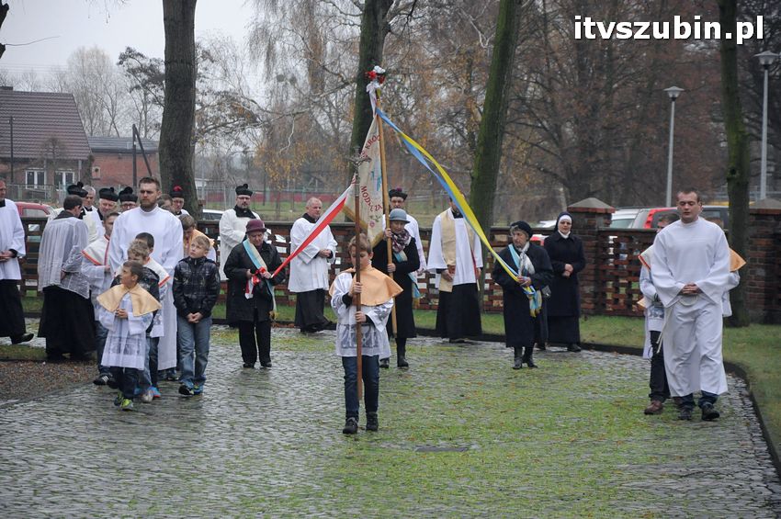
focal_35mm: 158
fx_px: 3414
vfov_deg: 8.7
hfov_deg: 13.1
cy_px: 260
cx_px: 390
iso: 1600
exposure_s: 1/500
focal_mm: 105
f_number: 5.6
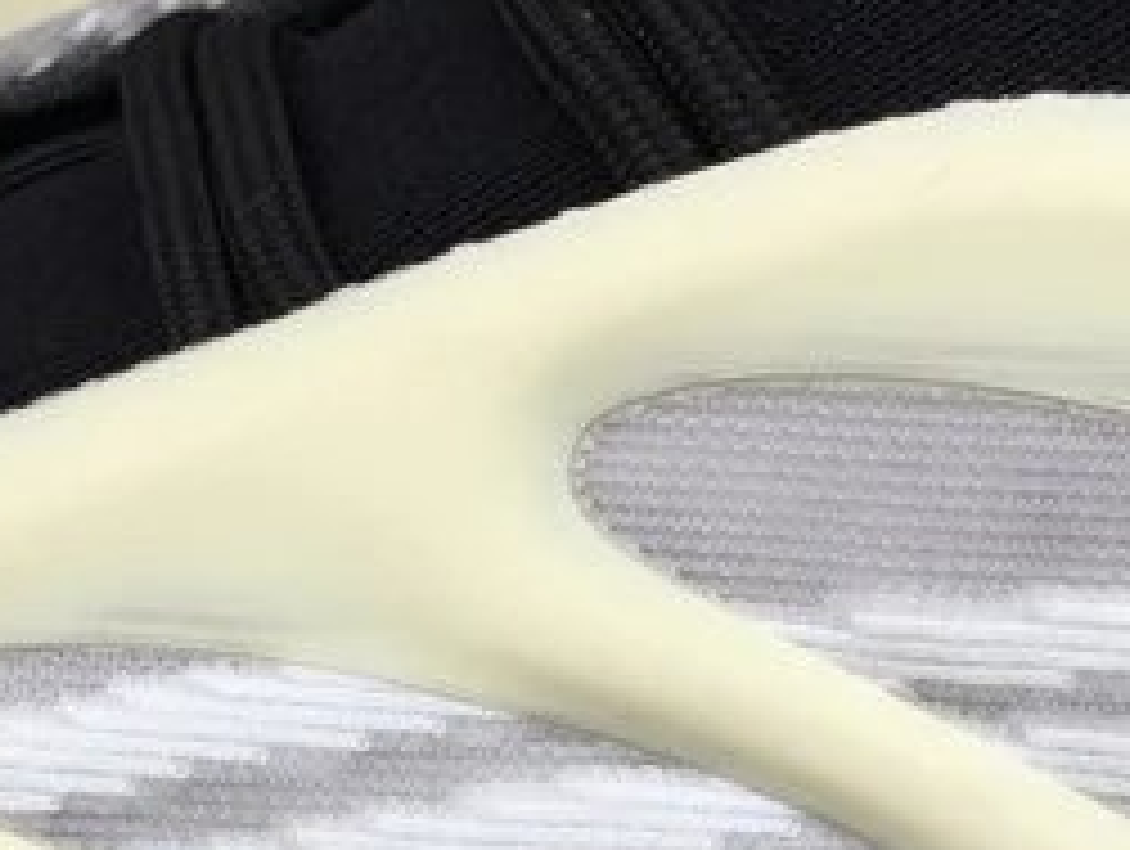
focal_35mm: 111
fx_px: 3629
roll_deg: -3.6
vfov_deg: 12.9
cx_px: 311
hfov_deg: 17.6
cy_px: 1113
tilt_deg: -28.1
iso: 25
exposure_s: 1/100
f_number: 2.4
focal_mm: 3.3
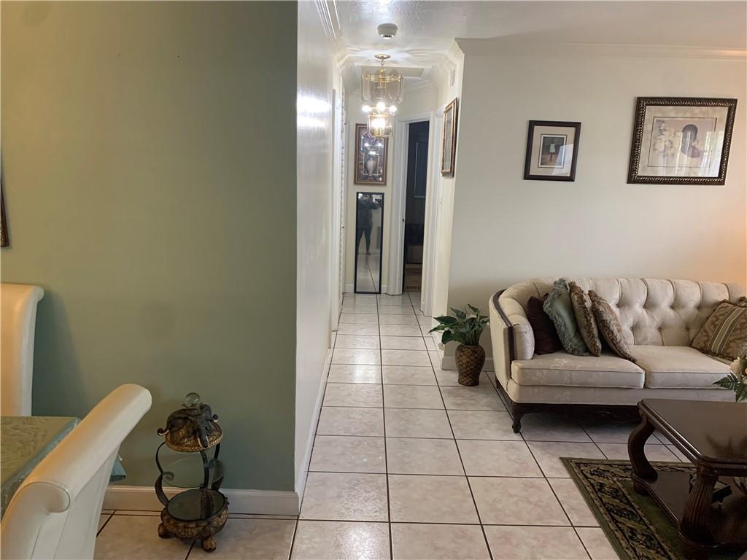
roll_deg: -1.7
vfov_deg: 53.1
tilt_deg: -8.7
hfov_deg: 67.3
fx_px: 561
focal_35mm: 26
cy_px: 280
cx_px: 374
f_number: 1.8
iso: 125
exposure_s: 1/60
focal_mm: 4.25
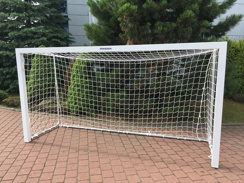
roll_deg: -0.5
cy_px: 92
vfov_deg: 48.2
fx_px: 204
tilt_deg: -9.6
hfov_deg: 61.7
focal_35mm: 29
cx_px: 122
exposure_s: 1/739
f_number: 2.2
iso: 25
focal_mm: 4.15
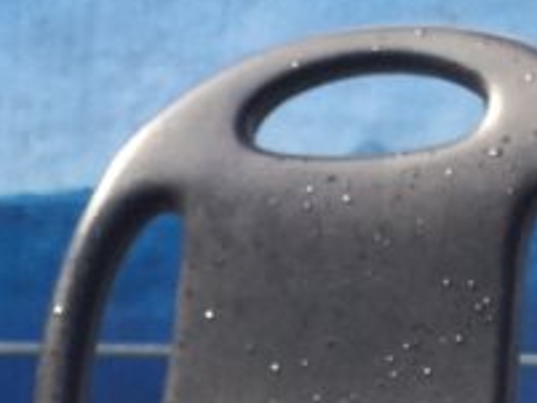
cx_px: -521
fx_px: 2158
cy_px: 882
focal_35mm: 139
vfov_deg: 9.7
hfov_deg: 12.5
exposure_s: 1/247
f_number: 2.4
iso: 25
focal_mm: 3.3
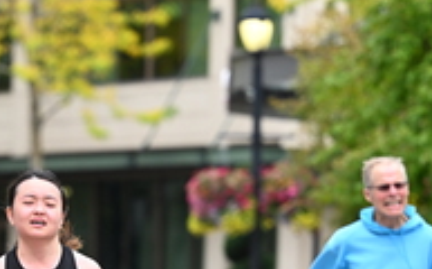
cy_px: 238
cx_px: 113
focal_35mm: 364
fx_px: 4279
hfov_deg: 5.8
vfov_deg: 3.6
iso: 640
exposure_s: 1/2000
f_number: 2.8
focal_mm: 125
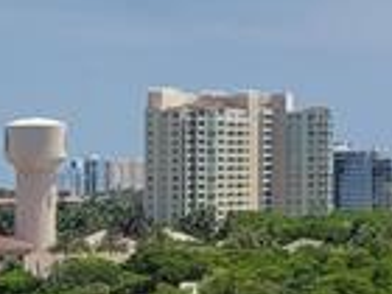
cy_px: 84
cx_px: 1089
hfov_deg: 8.9
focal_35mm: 190
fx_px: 2152
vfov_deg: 7.8
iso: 40
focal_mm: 5.4
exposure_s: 1/3502
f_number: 1.8
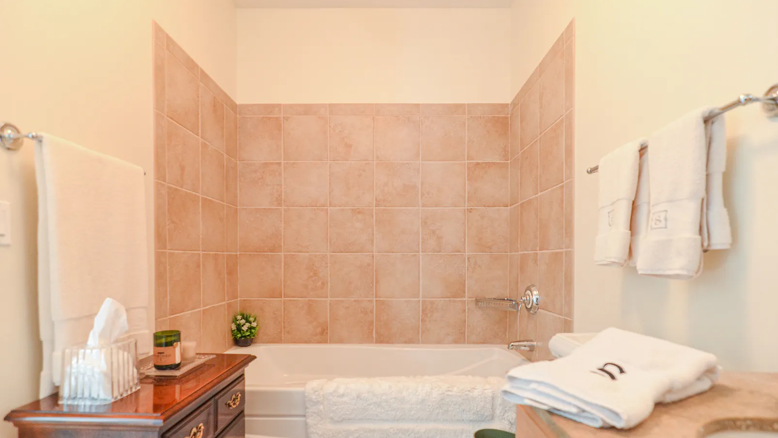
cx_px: 388
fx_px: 362
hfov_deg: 94.2
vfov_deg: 61.8
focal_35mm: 18
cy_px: 261
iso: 800
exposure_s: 1/40
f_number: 3.2
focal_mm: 11
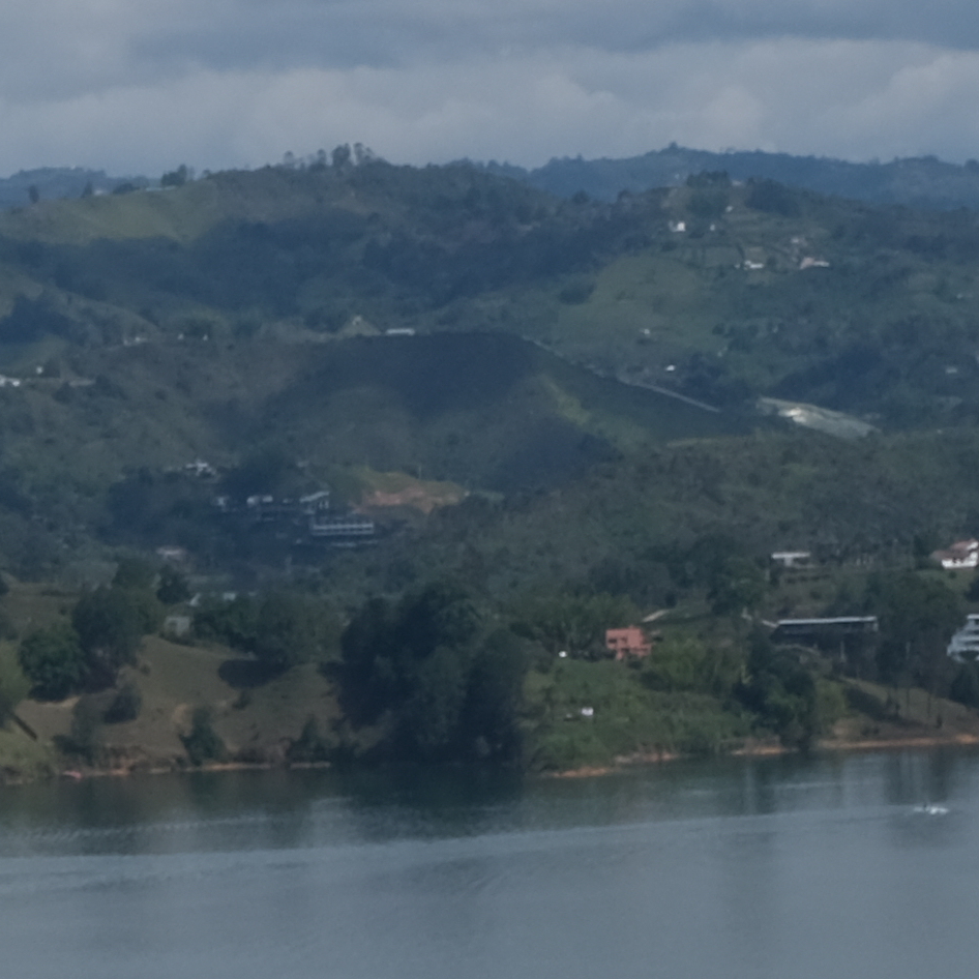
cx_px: 1386
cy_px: 634
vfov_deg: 5.6
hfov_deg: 5.5
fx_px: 10047
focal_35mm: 314
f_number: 22
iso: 160
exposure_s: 1/90
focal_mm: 37.4
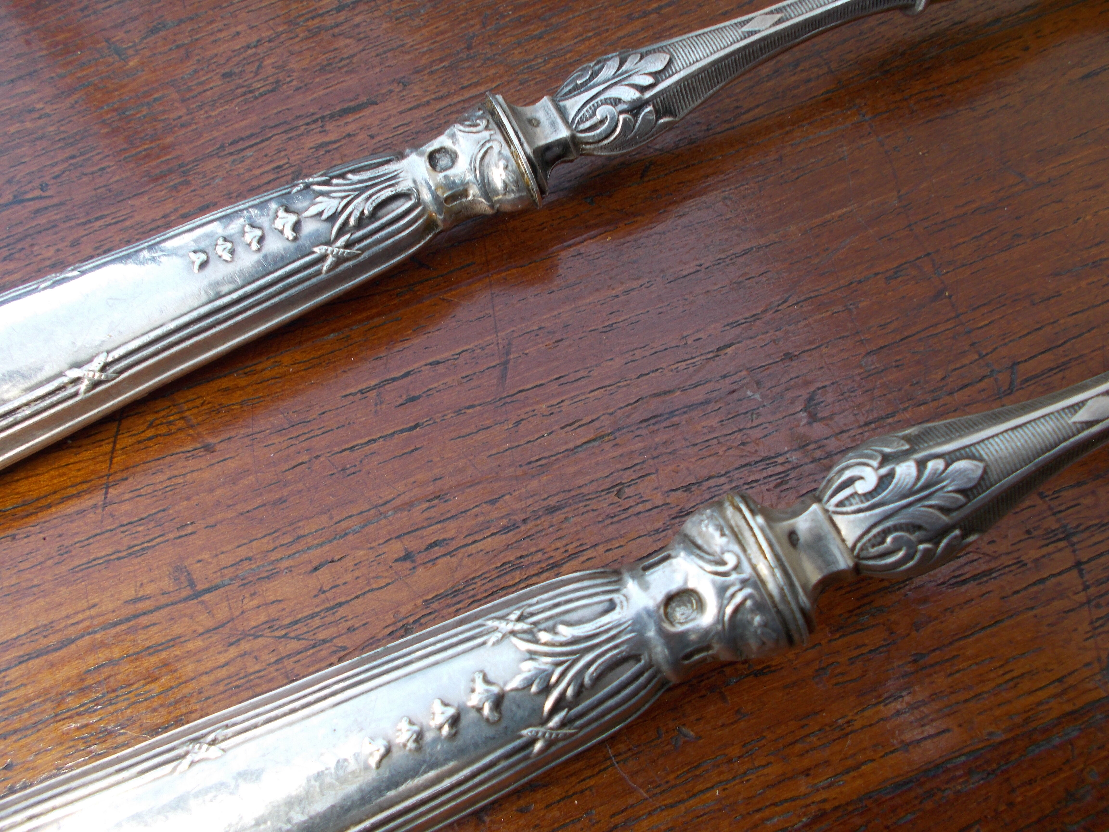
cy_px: 416
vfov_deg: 46.8
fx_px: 961
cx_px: 554
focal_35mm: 30
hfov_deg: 60.0
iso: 80
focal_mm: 5.3
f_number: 3.4
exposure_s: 1/50
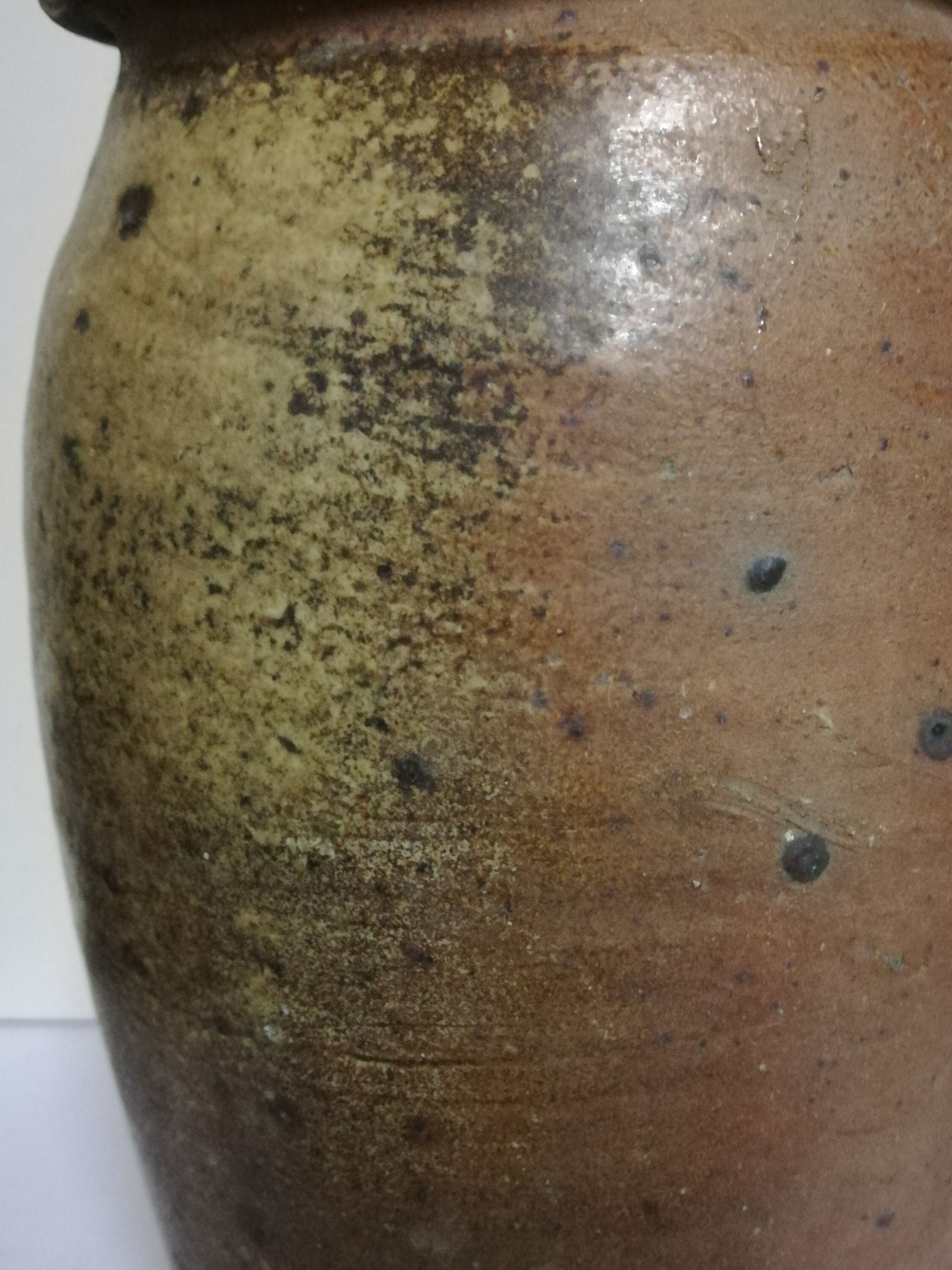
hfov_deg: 35.4
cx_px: 674
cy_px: 662
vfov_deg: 46.8
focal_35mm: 40
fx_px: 1467
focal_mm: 3.83
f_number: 2.2
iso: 1000
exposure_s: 1/16.7
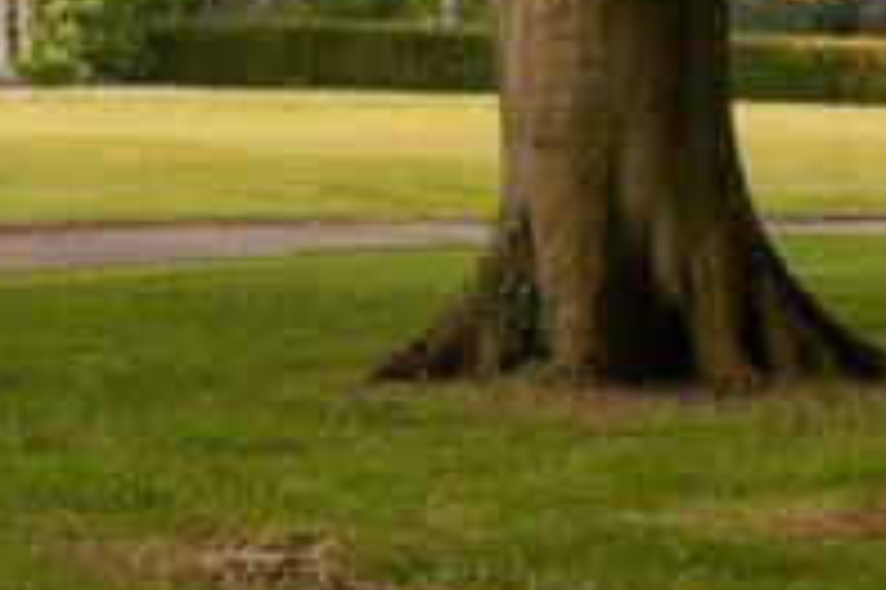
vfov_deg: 6.3
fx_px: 5043
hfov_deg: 9.3
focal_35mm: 205
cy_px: -871
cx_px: -976
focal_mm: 39.4
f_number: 5.6
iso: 200
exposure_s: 1/200
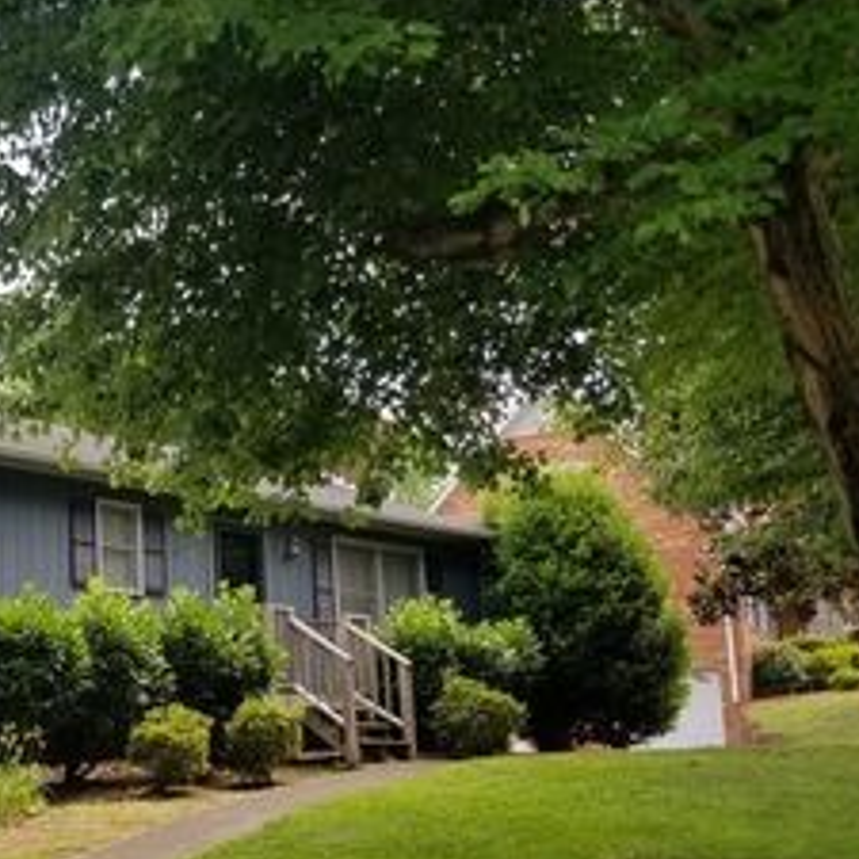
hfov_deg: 31.2
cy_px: 578
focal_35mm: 51
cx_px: 27
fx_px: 1432
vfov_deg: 33.1
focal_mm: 4.25
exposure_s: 1/427
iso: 50
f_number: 1.7
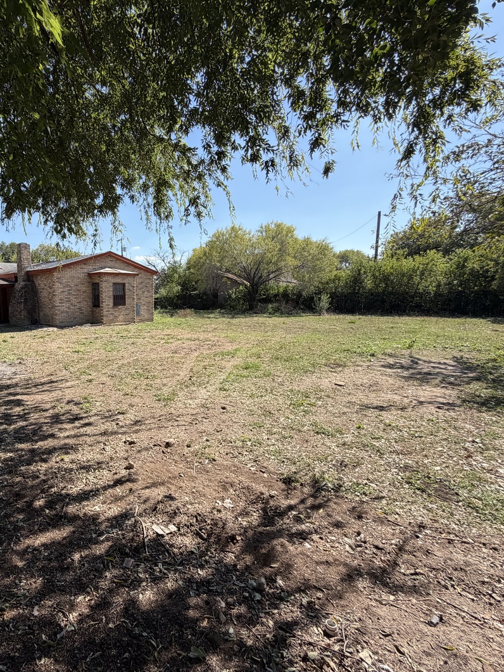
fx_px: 369
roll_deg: +1.6
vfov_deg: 84.7
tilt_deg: -6.0
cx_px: 126
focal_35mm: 19
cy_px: 337
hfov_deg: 64.6
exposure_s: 1/770
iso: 40
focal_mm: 2.22
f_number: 2.2
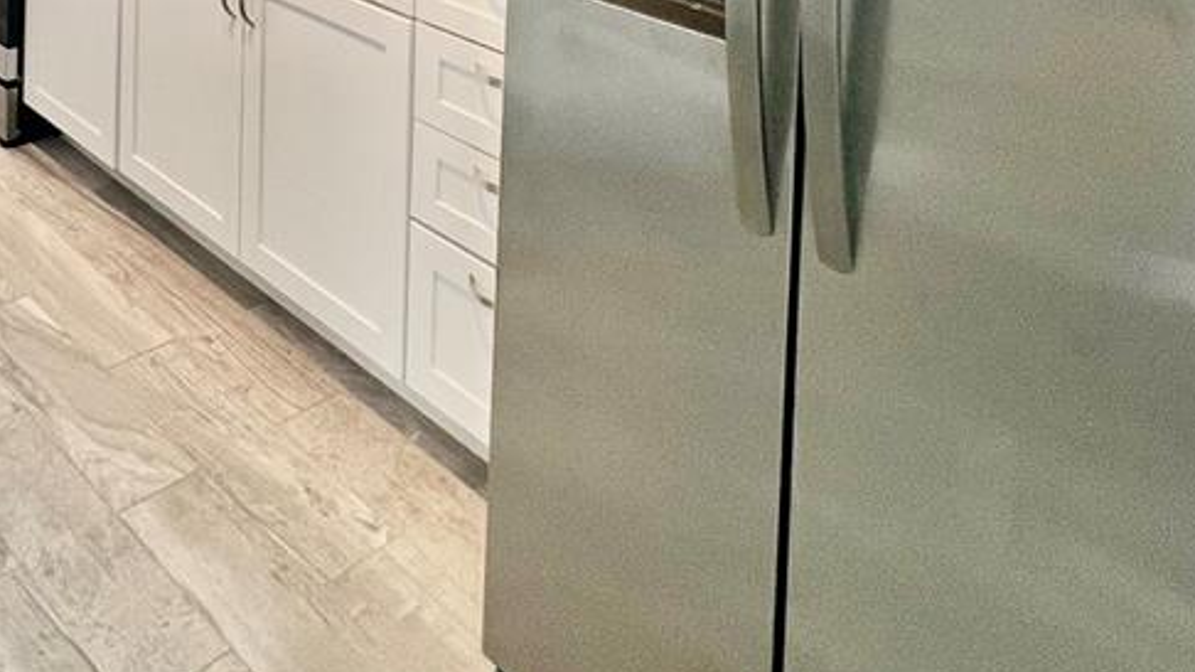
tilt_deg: -2.6
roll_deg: -1.1
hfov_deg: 54.9
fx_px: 1109
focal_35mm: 35
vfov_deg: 25.3
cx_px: 352
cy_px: -340
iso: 125
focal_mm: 1.57
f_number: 1.8
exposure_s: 1/120
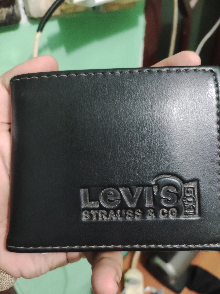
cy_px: 150
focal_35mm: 18
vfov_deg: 87.8
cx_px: 116
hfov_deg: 71.5
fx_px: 153
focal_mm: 4.74
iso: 3502
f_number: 1.79
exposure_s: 1/25
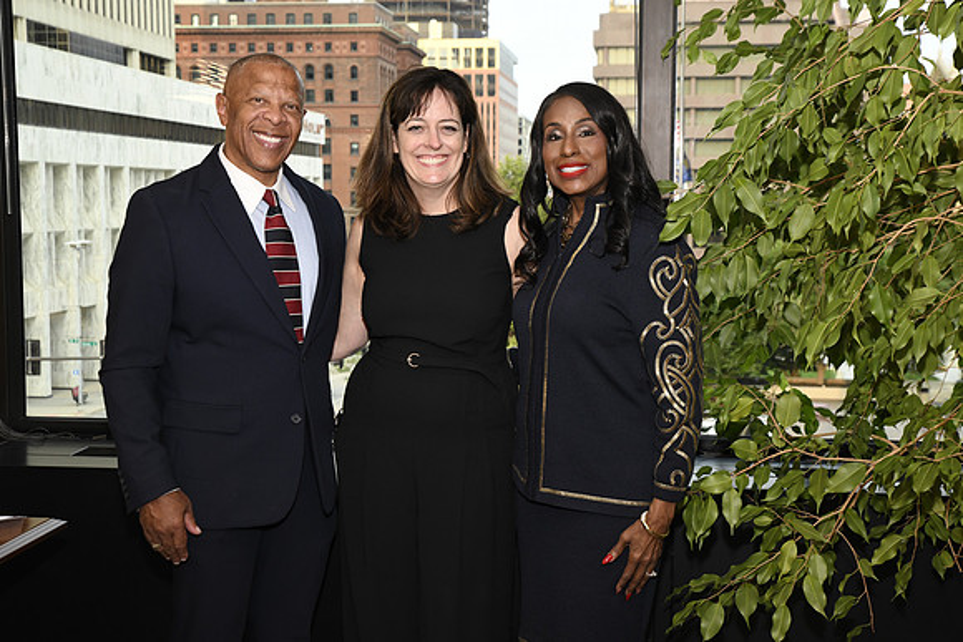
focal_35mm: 50
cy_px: 321
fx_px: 1338
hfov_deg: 39.6
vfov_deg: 27.0
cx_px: 482
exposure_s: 1/60
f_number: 8
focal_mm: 50
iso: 1600
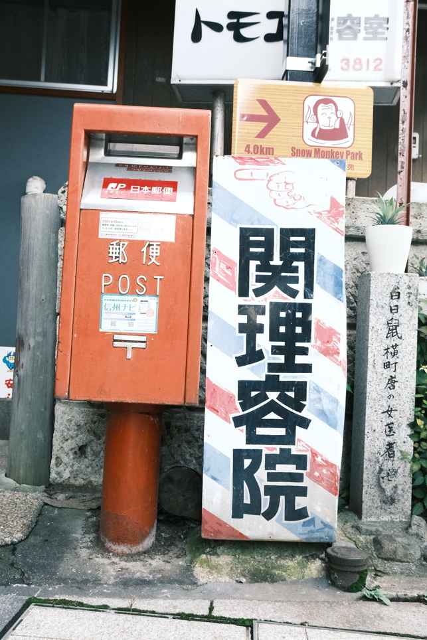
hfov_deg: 36.0
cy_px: 320
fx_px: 658
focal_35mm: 37
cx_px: 214
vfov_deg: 51.9
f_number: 5.6
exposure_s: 1/52
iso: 1600
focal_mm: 24.9
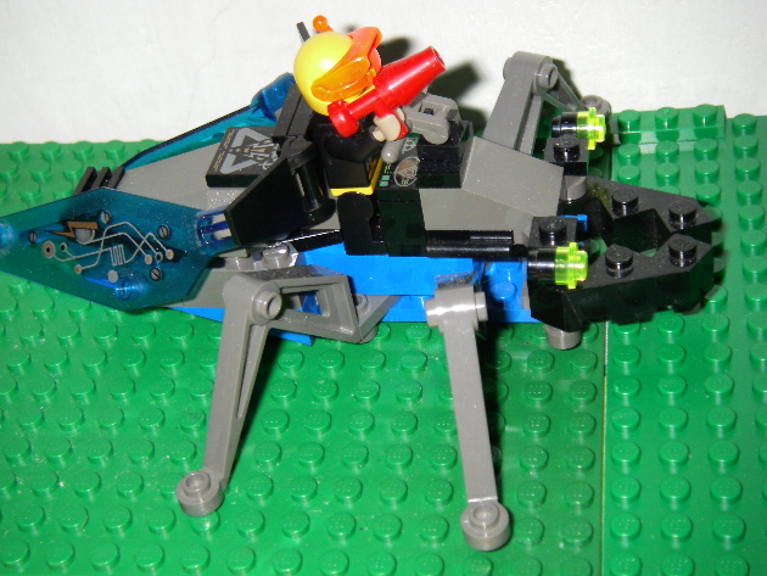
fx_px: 1419
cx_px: 379
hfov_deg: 30.3
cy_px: 291
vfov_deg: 22.9
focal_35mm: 64
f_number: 3.7
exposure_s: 1/60
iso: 160
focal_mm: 10.5
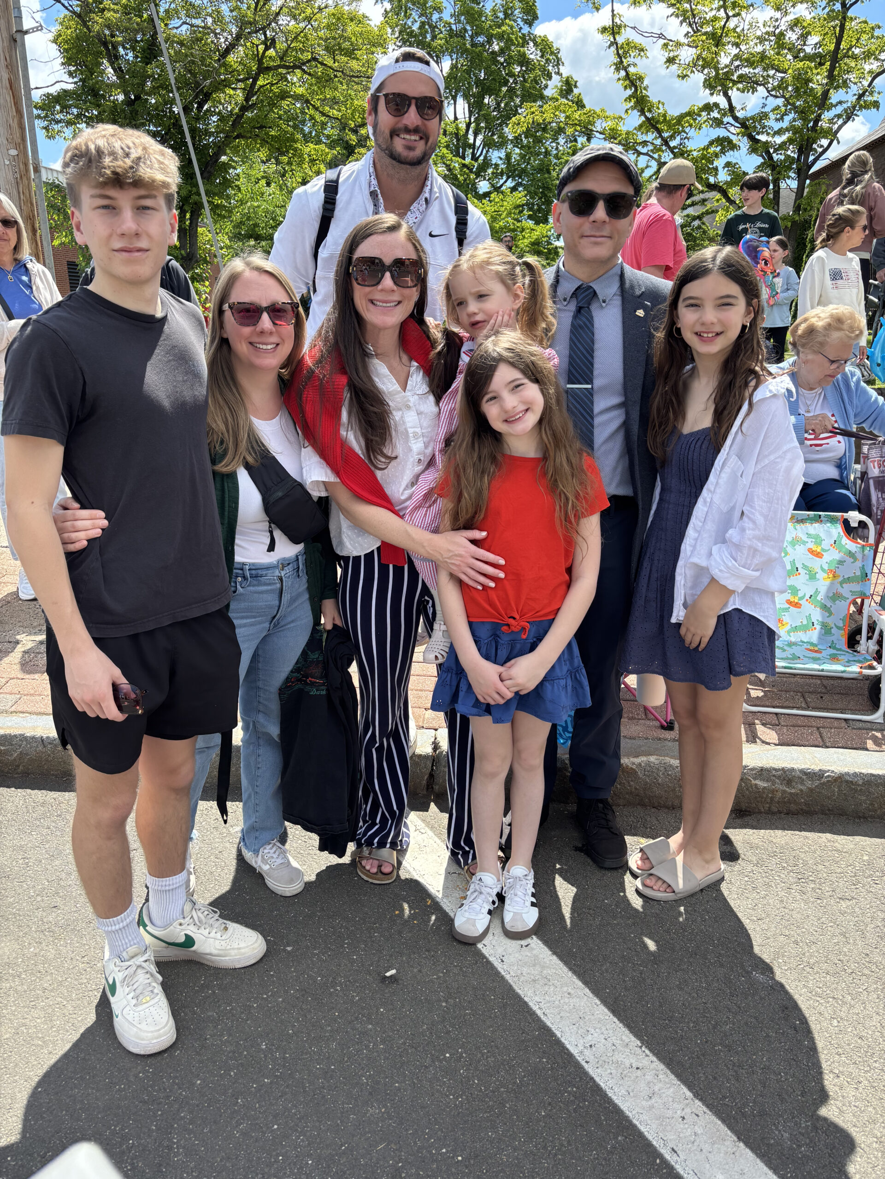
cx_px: 442
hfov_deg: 53.1
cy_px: 590
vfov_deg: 67.3
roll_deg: -1.3
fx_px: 886
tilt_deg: -14.3
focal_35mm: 26
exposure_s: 1/978
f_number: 1.6
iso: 50
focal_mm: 5.96
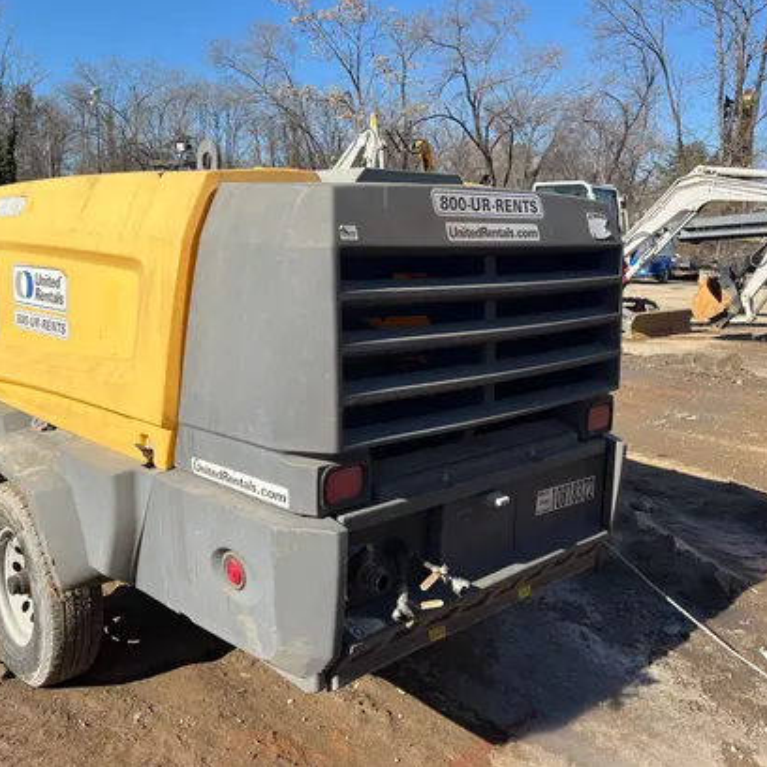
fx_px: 777
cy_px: 383
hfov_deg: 52.1
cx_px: 297
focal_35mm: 31
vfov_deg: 52.5
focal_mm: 5.1
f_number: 1.6
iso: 50
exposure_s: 1/2899
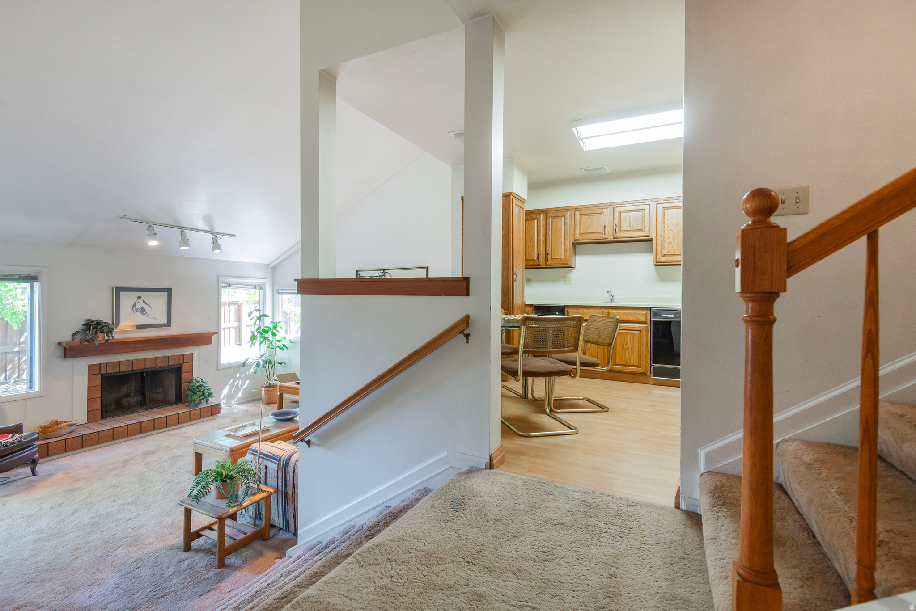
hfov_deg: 96.7
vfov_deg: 73.8
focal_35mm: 16
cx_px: 458
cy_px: 306
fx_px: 407
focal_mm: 16
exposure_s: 1/25
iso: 1000
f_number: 7.1
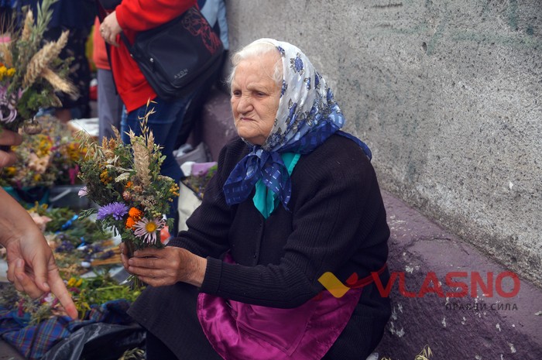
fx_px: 902
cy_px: 180
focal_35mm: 60
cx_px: 271
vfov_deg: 22.6
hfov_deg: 33.4
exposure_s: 1/160
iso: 250
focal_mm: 40
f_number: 4.5
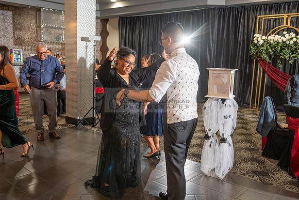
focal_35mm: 34
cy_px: 100
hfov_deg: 55.8
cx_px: 150
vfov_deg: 38.9
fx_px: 282
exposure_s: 1/125
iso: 800
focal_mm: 34
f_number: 2.8
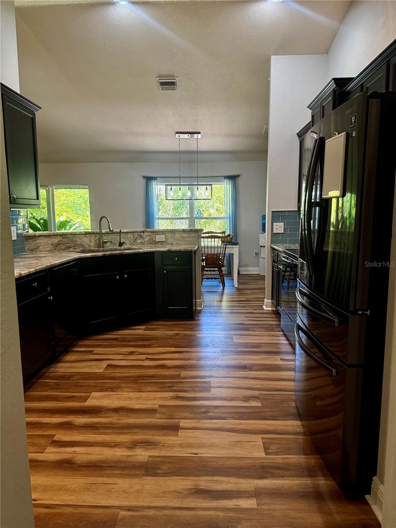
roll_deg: +0.7
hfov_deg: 56.8
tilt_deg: -7.7
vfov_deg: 71.6
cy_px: 264
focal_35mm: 24
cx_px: 198
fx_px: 366
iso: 320
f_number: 1.78
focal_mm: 6.76
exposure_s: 1/120
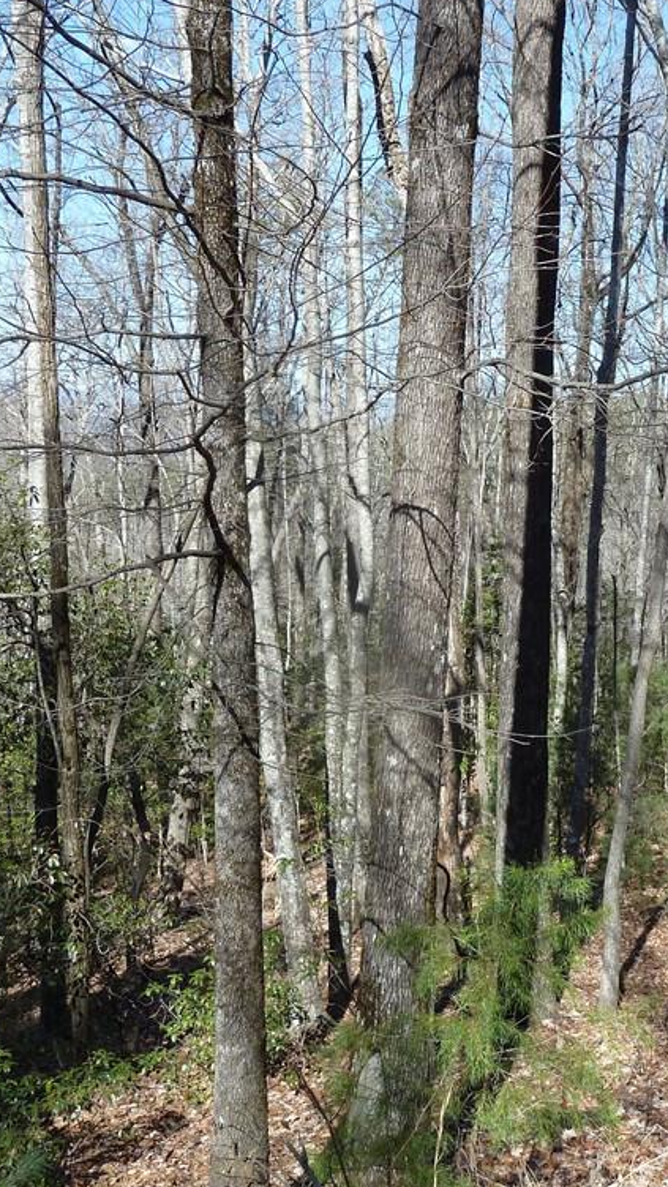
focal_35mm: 43
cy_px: 584
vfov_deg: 47.4
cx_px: 486
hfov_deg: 27.4
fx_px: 1354
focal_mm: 4.7
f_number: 4
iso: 80
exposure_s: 1/250
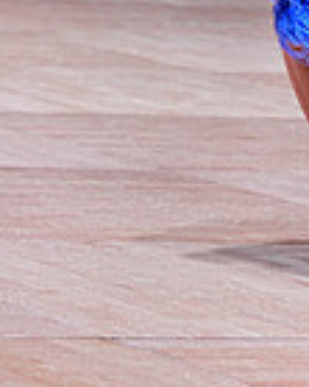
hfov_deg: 3.9
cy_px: -262
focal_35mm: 393
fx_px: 4498
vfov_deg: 4.9
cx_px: 516
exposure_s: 1/400
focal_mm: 100
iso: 1250
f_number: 4
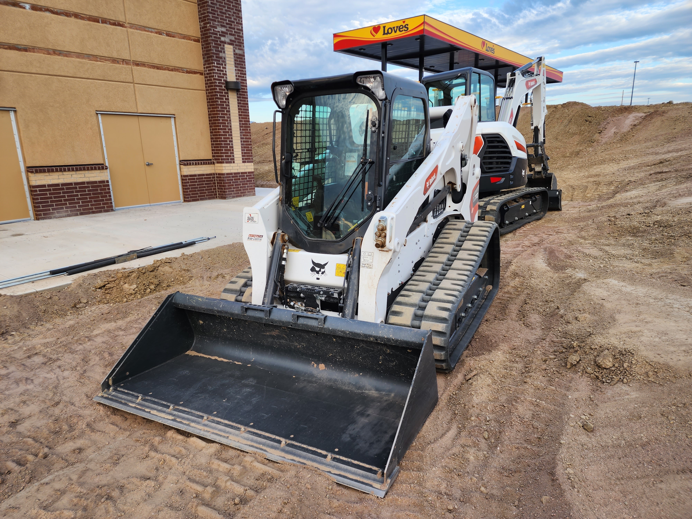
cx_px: 346
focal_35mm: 23
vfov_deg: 58.9
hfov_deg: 73.9
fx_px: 460
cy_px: 260
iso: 16
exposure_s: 1/180
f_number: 1.8
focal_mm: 6.4
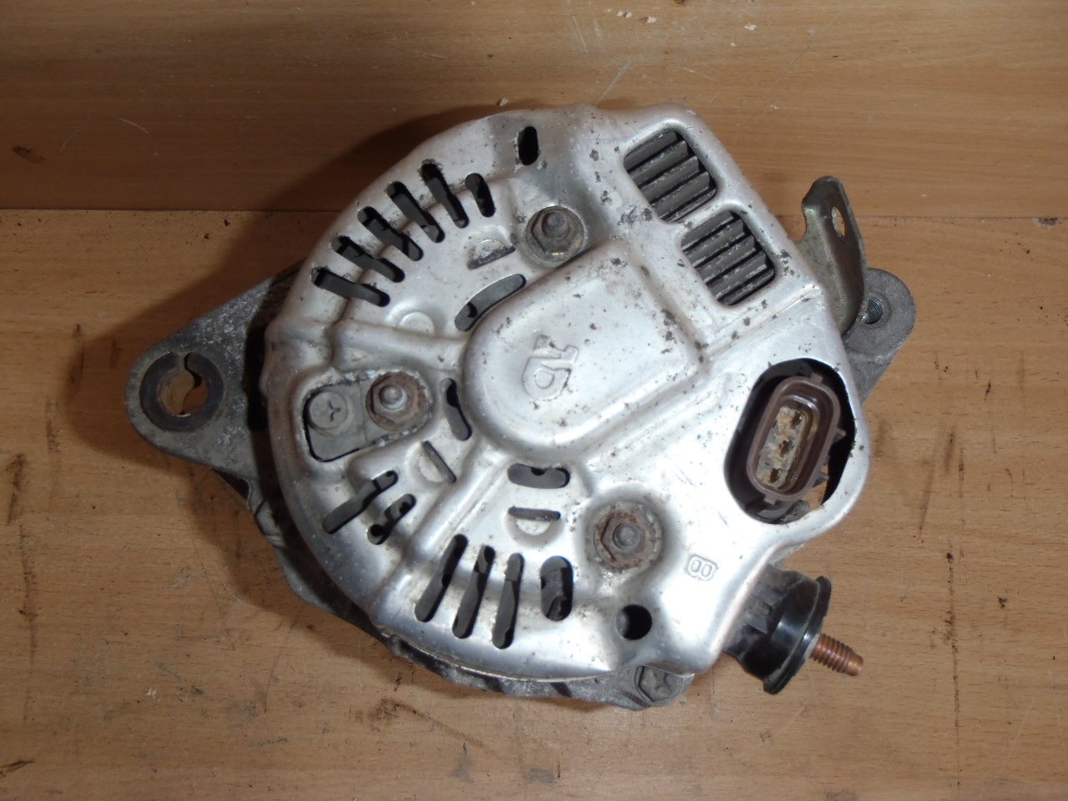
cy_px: 400
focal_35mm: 38
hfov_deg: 49.0
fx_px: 1172
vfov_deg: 37.7
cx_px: 534
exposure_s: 1/40
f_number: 4.6
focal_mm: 6.83
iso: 100
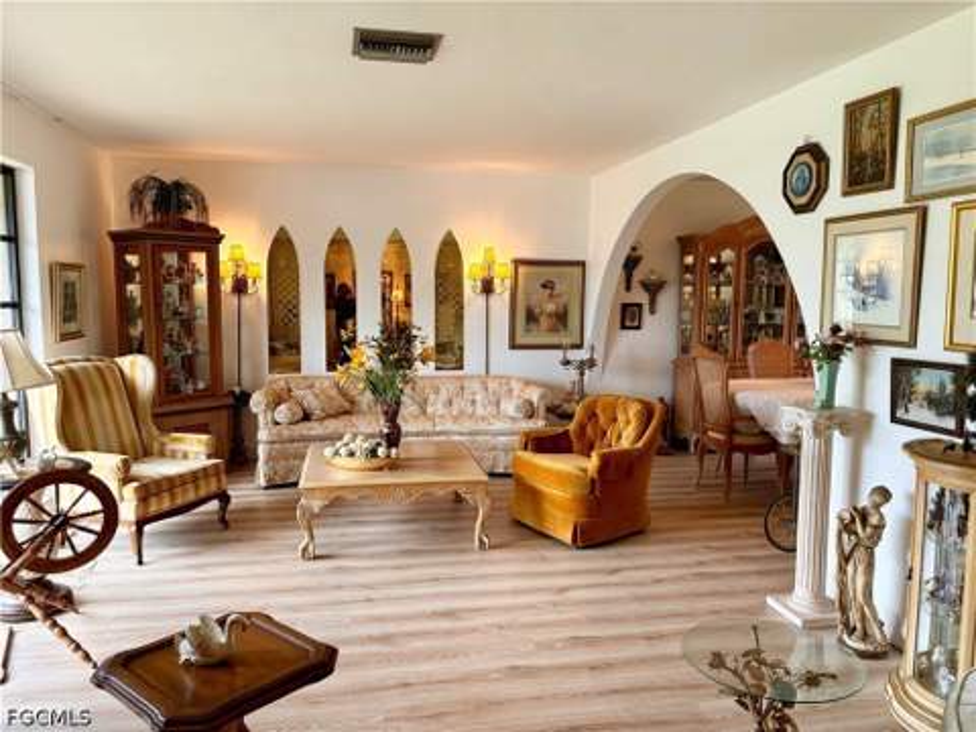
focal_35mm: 26
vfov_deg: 53.1
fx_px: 733
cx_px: 488
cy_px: 366
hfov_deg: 67.3
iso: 160
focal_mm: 5.96
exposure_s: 1/60
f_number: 1.6
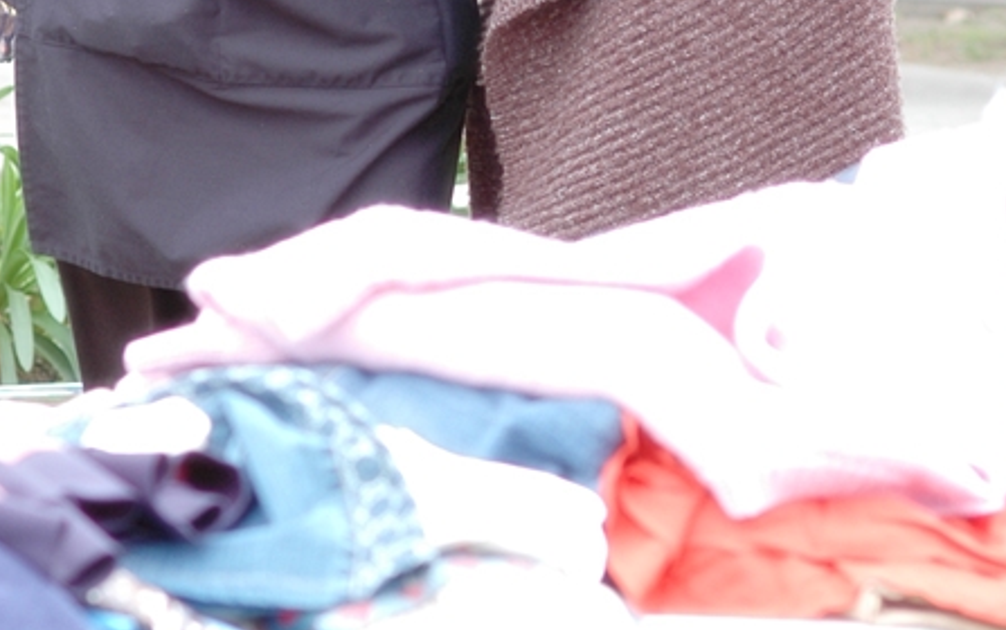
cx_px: 501
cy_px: -61
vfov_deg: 4.4
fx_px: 8152
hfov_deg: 7.1
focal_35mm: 297
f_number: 4
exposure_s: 1/125
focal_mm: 85
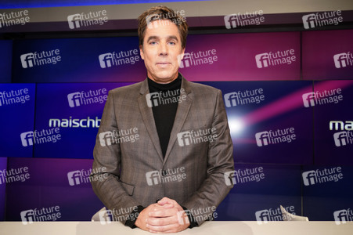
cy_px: 118
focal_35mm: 33
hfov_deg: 57.3
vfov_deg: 39.9
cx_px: 176
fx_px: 323
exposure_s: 1/125
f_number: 5
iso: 2000
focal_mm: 33
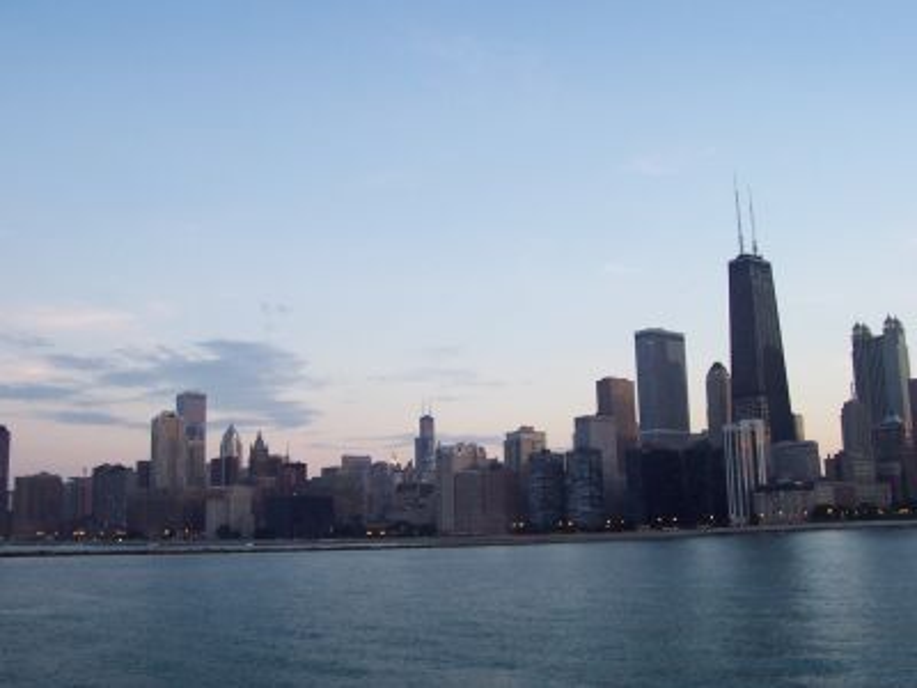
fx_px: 980
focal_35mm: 37
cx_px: 458
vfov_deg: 38.7
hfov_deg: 50.1
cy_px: 344
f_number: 2.8
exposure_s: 1/60
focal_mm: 5.6
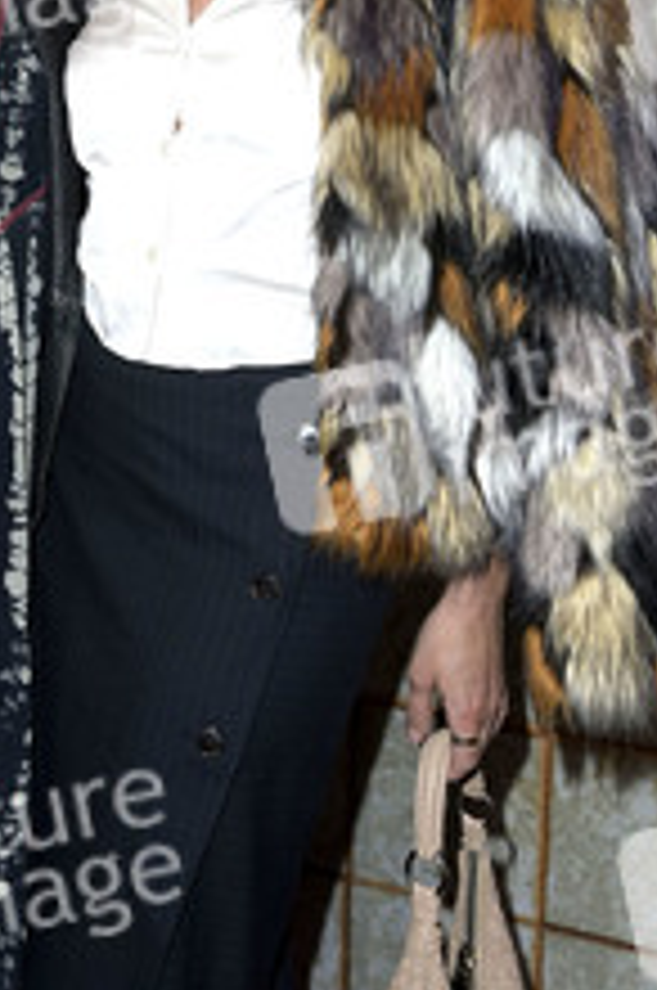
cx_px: 81
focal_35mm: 69
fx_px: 1895
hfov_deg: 19.4
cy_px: 202
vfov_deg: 28.7
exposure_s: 1/200
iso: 500
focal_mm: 38
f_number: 5
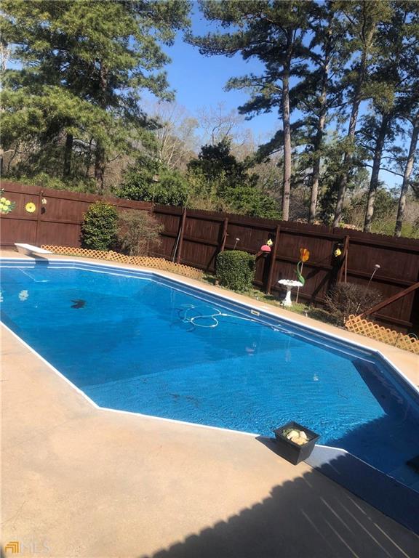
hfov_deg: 49.7
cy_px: 279
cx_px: 210
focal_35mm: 28
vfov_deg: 63.4
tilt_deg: -9.9
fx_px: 452
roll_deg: -6.7
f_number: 1.8
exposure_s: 1/1799
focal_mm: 3.99
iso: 20
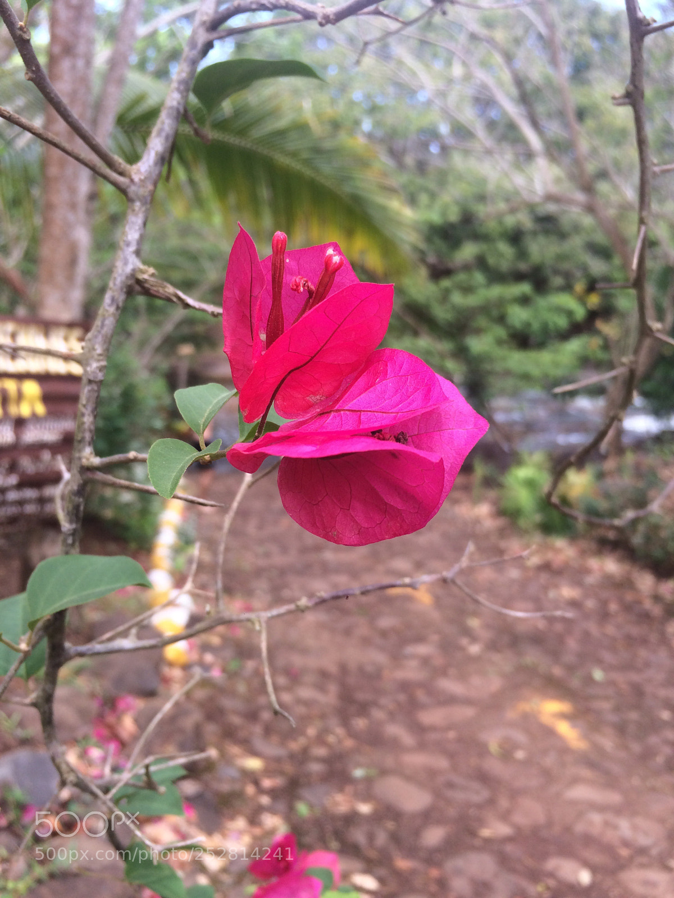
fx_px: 753
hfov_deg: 48.2
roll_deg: +0.3
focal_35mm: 29
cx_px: 337
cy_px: 449
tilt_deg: -15.3
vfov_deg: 61.7
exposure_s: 1/348
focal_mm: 4.15
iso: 32
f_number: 2.2
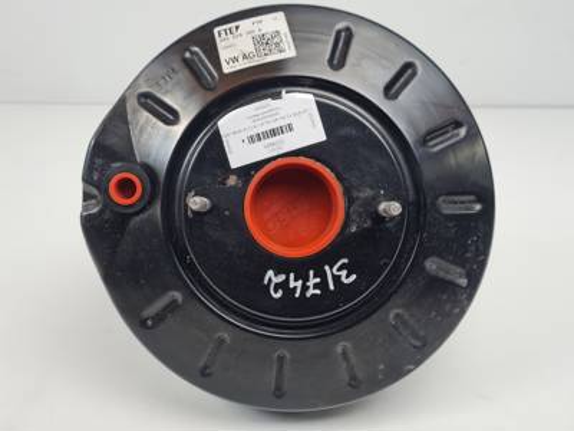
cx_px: 287
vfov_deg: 53.1
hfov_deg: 67.3
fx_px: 431
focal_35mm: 26
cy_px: 216
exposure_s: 1/177
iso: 50
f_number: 1.8
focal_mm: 5.4
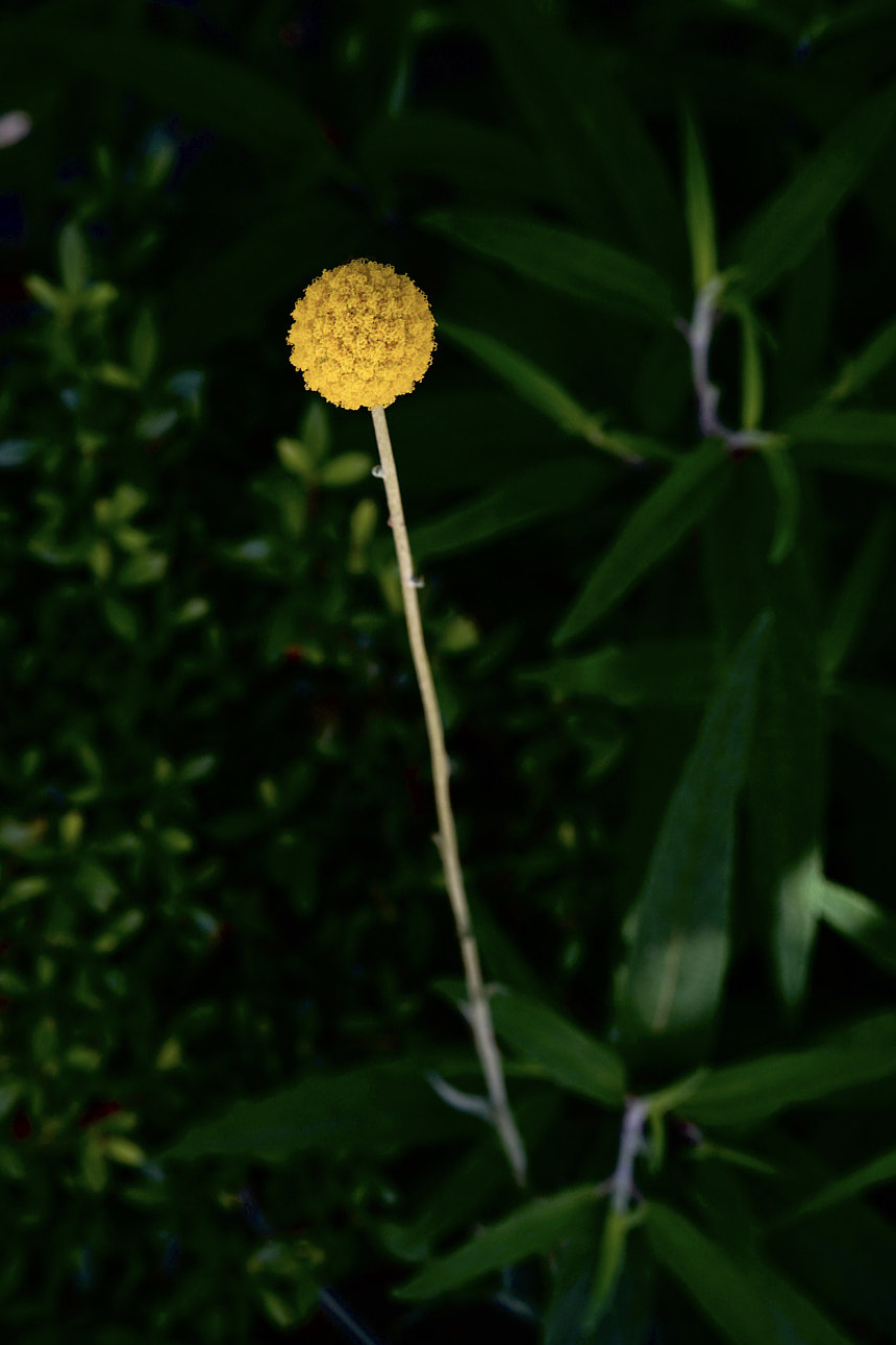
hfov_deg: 21.9
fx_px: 2314
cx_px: 356
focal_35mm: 62
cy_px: 683
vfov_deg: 32.4
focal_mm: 50
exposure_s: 1/60
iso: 100
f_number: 8
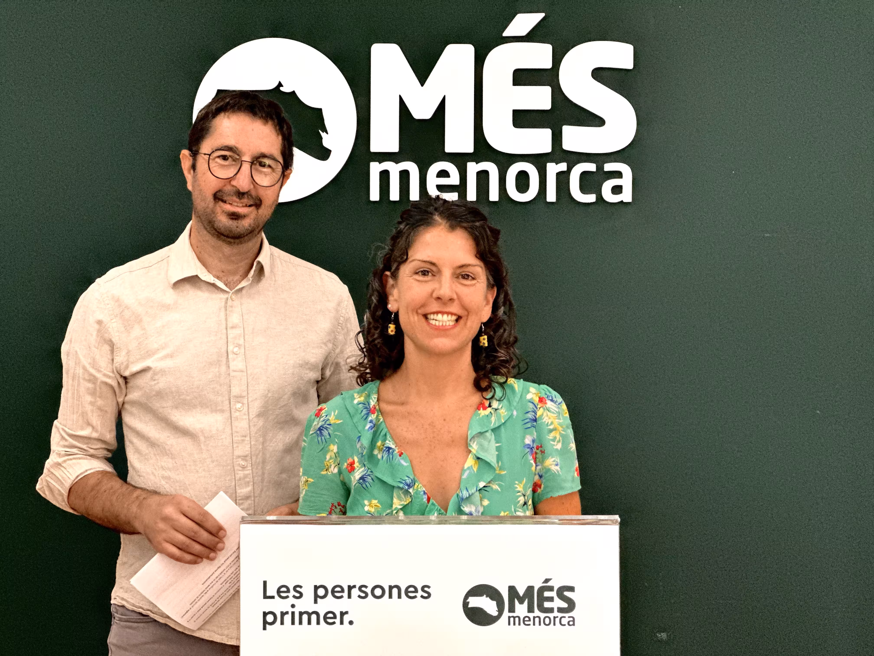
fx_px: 1944
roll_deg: -0.2
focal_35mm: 77
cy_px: 328
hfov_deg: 25.3
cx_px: 437
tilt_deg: -1.7
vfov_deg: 19.1
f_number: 2.8
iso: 400
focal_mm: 9
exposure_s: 1/100
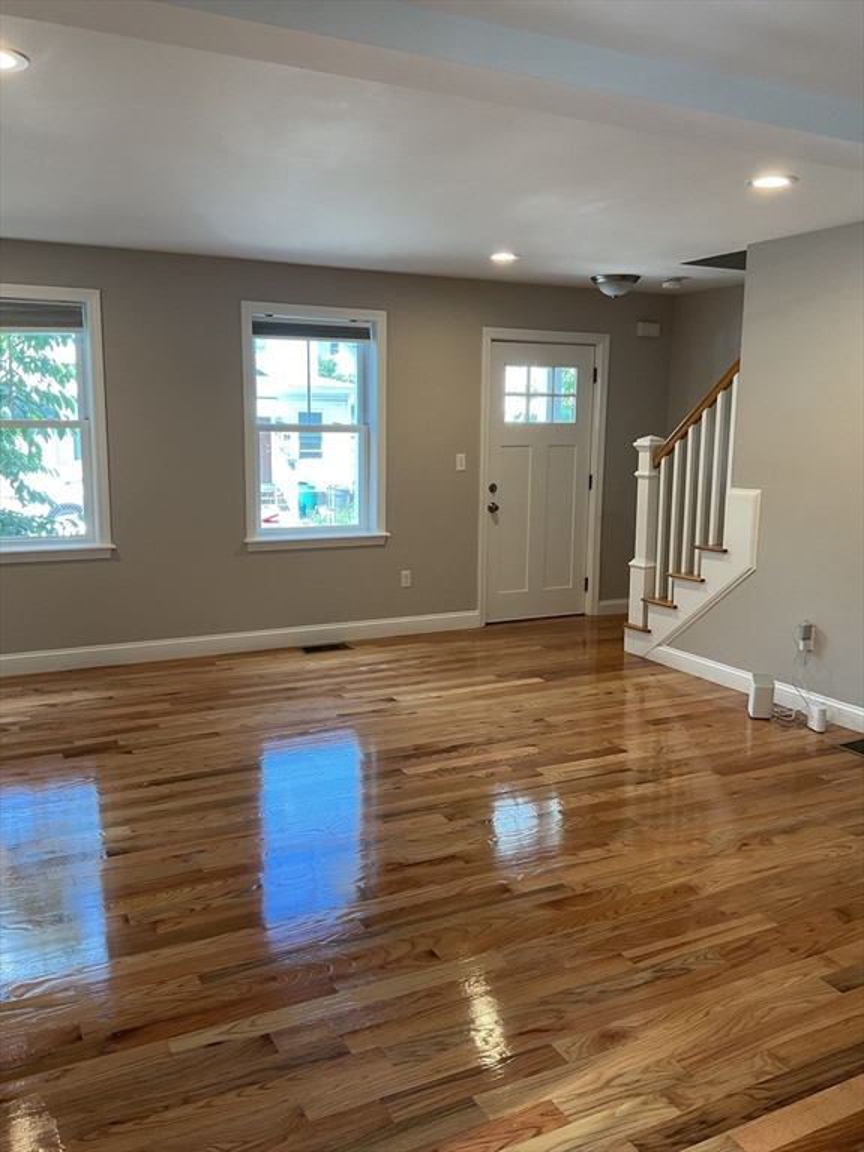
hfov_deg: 48.2
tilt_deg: -9.9
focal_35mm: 29
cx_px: 432
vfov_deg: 61.7
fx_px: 965
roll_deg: -0.6
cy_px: 576
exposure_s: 1/100
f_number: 1.8
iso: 64
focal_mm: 3
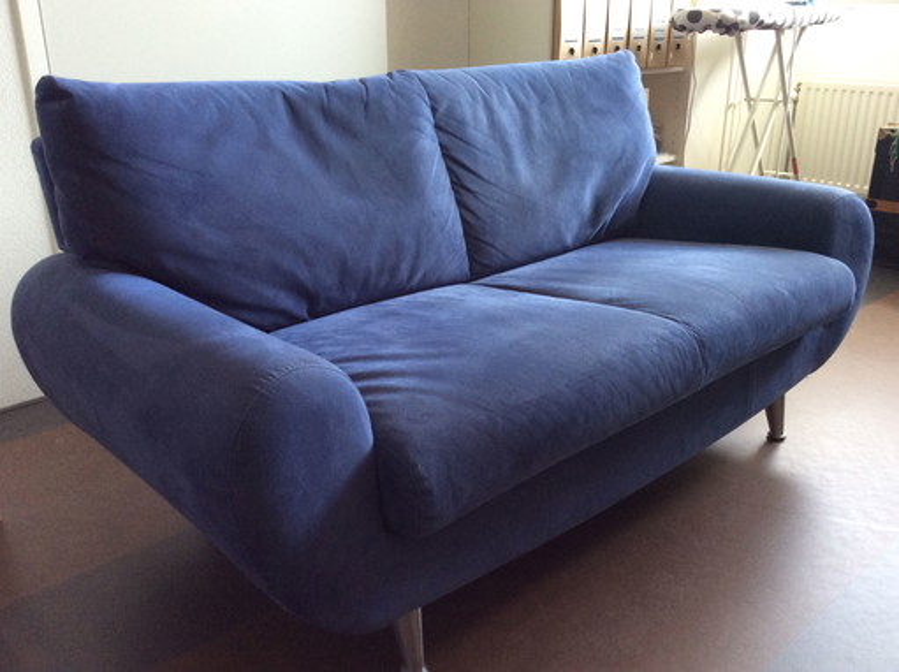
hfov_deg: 56.9
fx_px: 830
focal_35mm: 32
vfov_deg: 44.1
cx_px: 450
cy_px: 336
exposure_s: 1/25
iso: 80
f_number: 2.4
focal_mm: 3.3
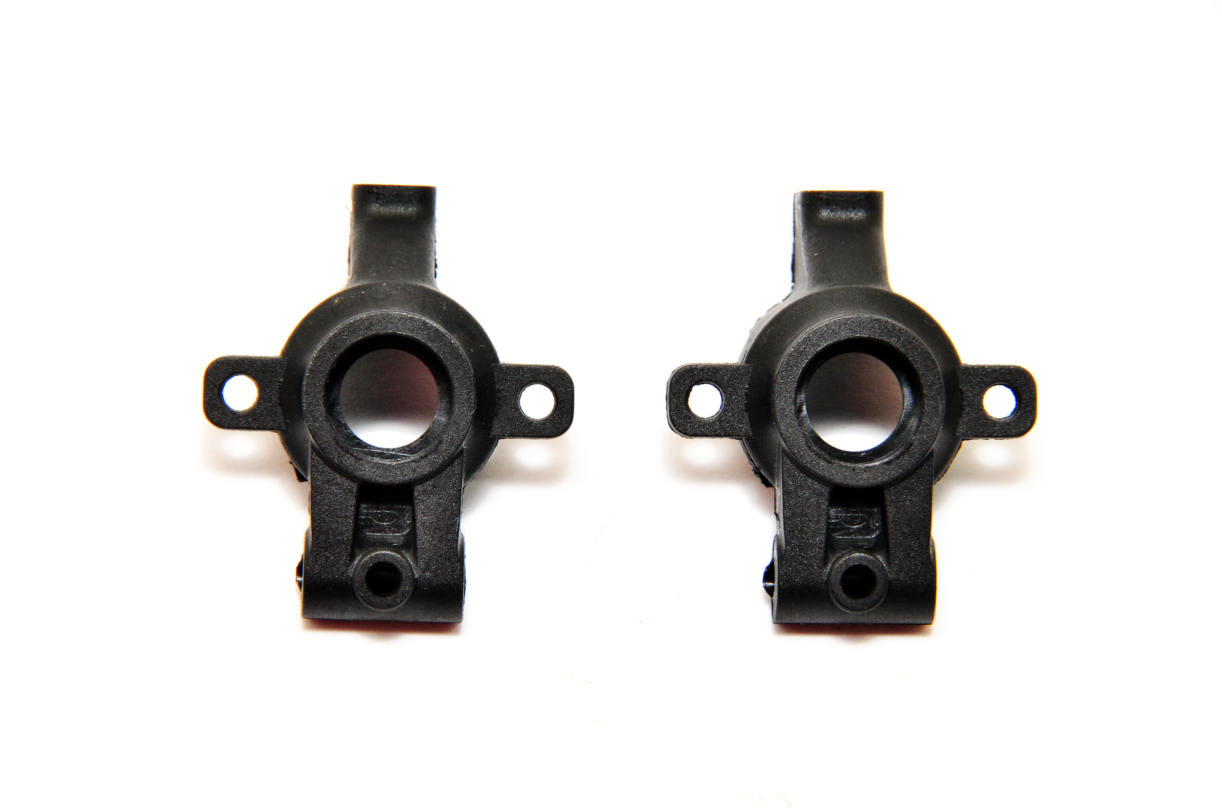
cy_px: 406
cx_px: 611
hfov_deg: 6.9
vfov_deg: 4.6
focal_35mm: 300
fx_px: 10171
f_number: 20
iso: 400
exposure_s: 1/60
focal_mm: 200
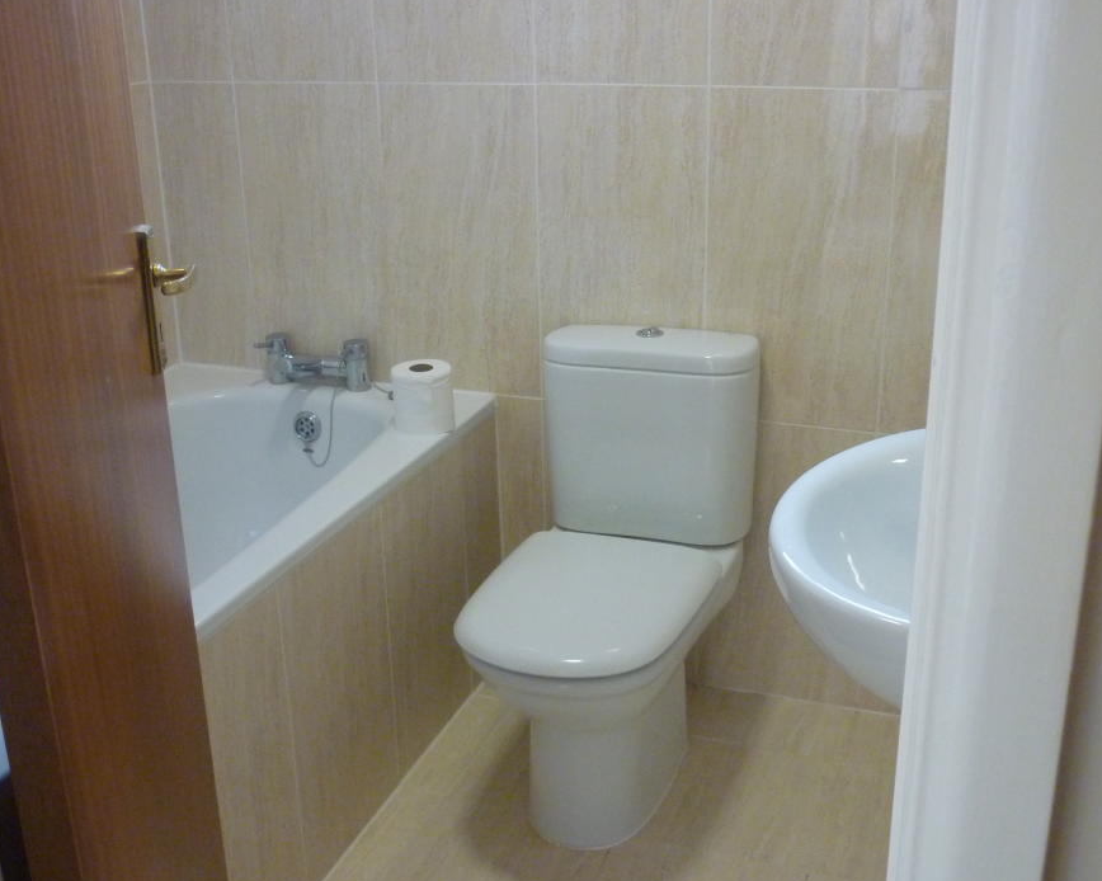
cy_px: 400
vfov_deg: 39.1
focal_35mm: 38
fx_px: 1239
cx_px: 540
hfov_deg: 47.9
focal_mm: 5.5
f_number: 2.8
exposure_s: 1/25
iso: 400
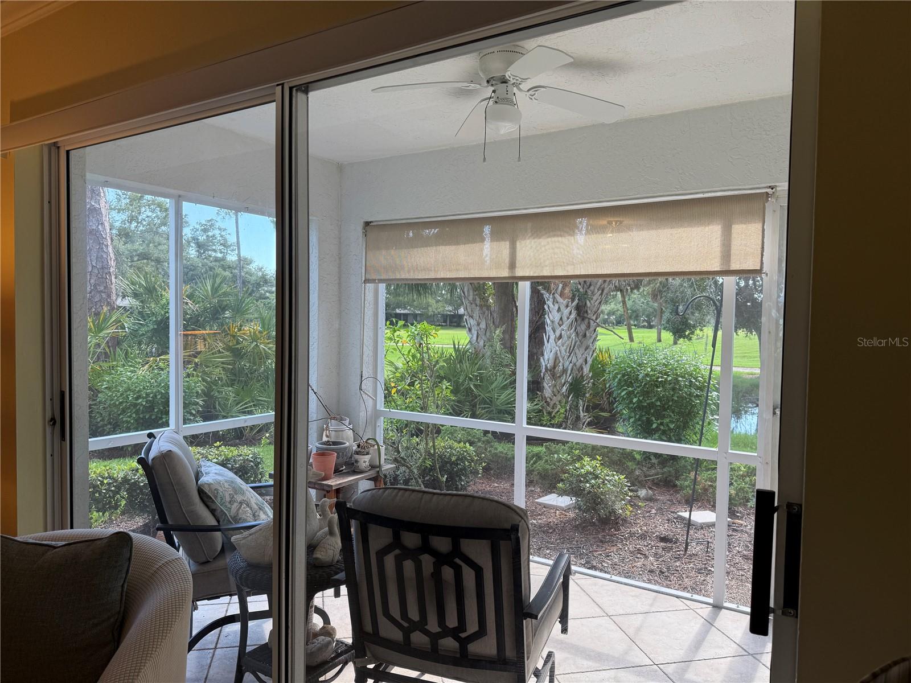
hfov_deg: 71.6
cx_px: 456
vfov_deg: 56.8
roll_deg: -1.2
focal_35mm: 24
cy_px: 342
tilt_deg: -2.9
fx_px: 632
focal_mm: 6.76
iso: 80
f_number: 1.78
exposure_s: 1/232
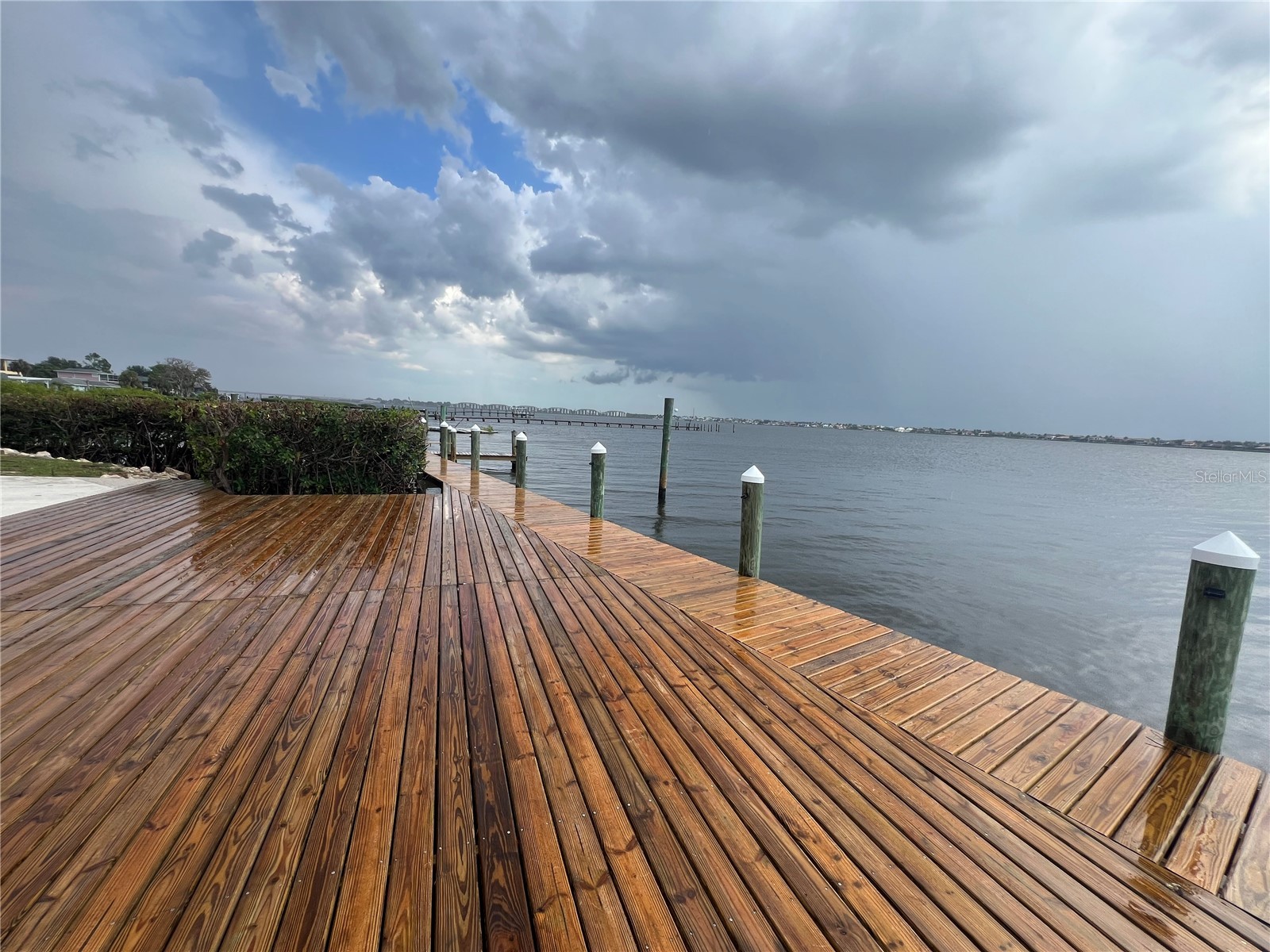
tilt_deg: -7.0
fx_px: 477
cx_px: 635
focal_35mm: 13
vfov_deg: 89.9
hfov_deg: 106.2
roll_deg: -3.4
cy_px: 476
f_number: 1.8
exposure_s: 1/815
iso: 32
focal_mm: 1.57
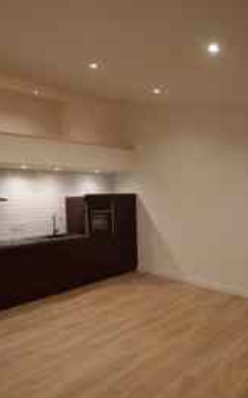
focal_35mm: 24
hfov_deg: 50.9
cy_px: 203
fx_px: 260
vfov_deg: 74.8
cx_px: 108
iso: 200
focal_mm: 10
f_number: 3.5
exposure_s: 1/30
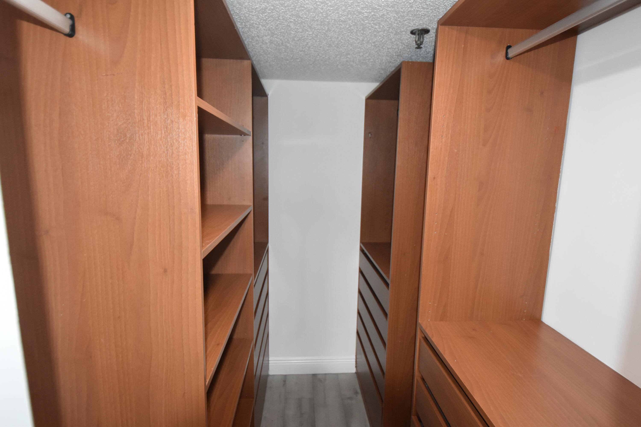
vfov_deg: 63.2
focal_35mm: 20
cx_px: 320
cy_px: 214
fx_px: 347
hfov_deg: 85.4
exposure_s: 1/125
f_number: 3.8
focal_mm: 13
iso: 1600
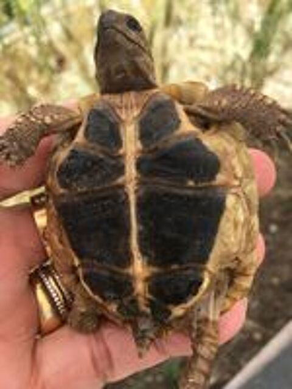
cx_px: 146
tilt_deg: -57.6
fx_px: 326
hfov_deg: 48.2
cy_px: 194
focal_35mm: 29
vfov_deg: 61.7
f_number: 2.2
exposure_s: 1/320
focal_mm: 4.15
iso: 25
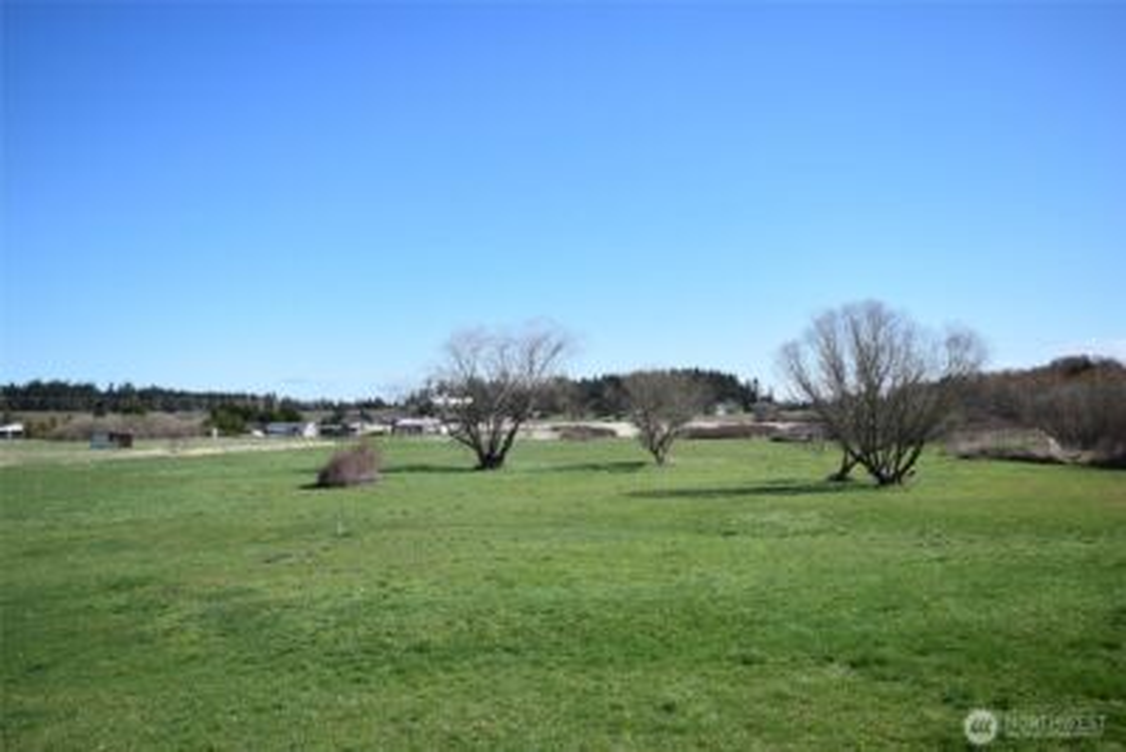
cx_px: 563
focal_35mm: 30
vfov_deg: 43.6
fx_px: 939
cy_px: 376
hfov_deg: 61.9
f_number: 9
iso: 200
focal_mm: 20
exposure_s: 1/320
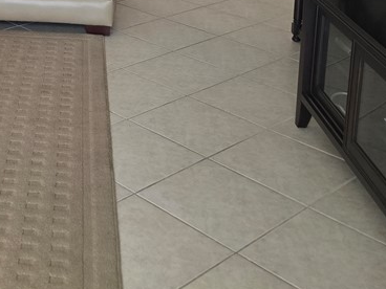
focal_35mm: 64
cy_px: -83
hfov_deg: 28.5
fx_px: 714
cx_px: 5
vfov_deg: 20.9
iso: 320
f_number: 1.7
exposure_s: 1/120
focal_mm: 6.3
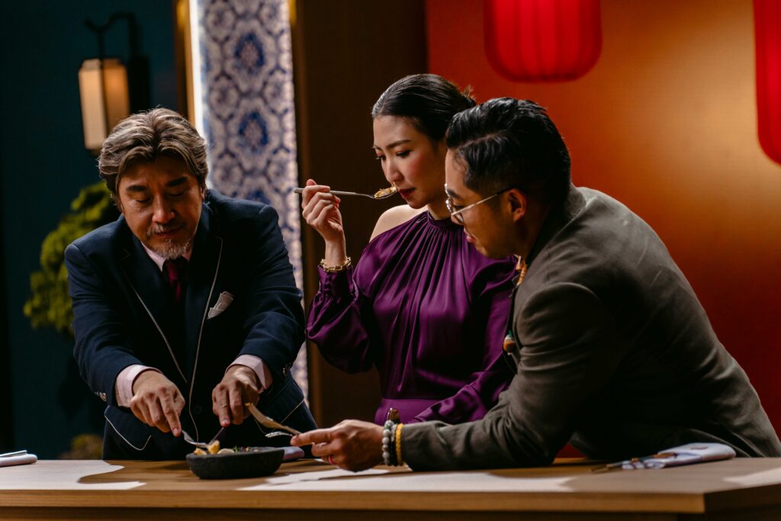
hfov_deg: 13.7
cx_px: 390
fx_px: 3254
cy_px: 260
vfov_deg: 9.2
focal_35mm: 150
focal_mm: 150
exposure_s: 1/160
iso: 1000
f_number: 4
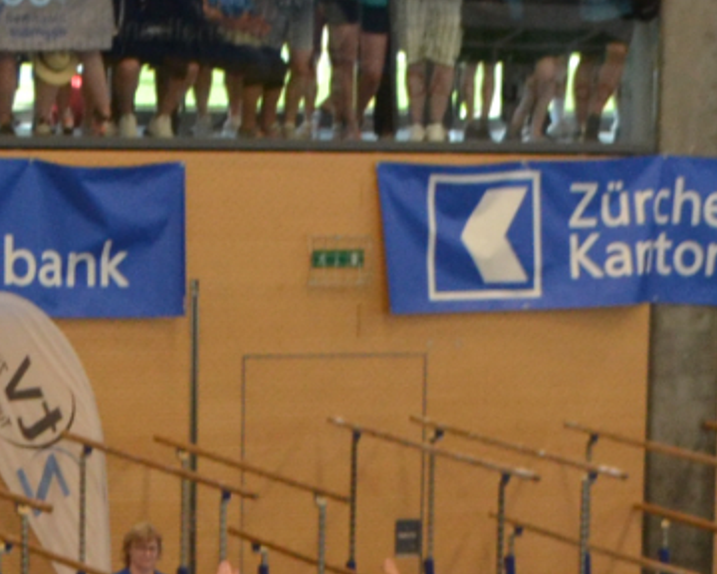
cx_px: 789
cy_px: 1123
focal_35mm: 208
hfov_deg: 9.2
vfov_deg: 7.2
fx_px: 4414
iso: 720
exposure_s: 1/60
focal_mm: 26
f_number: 4.2
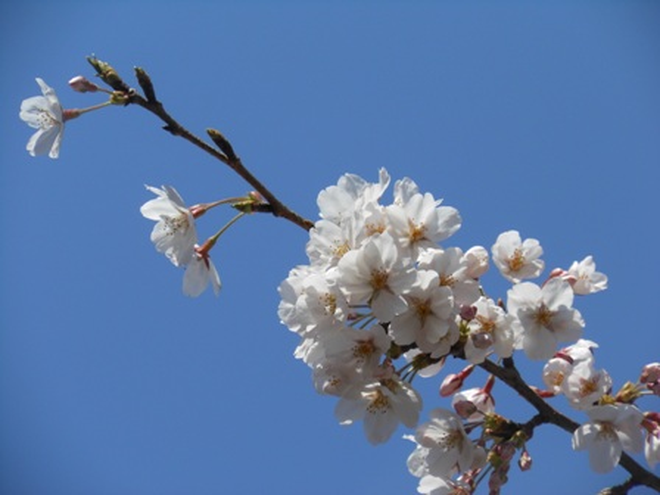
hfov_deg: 10.1
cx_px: 330
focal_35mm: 196
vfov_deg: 7.6
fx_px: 3737
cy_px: 248
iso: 80
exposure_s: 1/640
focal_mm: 35
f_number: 5.6
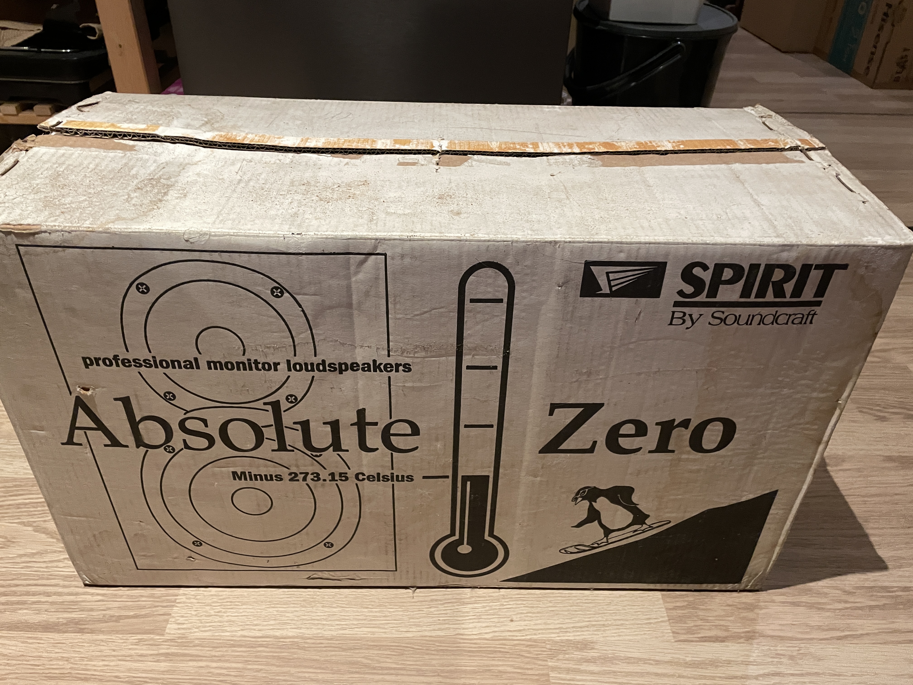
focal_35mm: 26
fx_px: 686
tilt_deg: -35.5
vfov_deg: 53.1
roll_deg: -3.2
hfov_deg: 67.3
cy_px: 342
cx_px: 456
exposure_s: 1/50
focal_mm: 4.2
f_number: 1.6
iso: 400
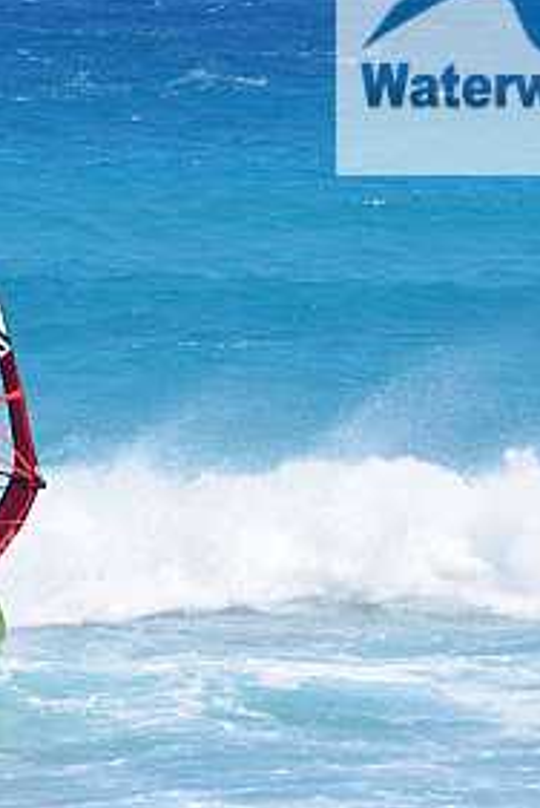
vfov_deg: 2.5
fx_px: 18381
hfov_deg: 1.7
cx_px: 40
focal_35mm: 819
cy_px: 336
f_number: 7.1
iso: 200
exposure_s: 1/800
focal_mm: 300
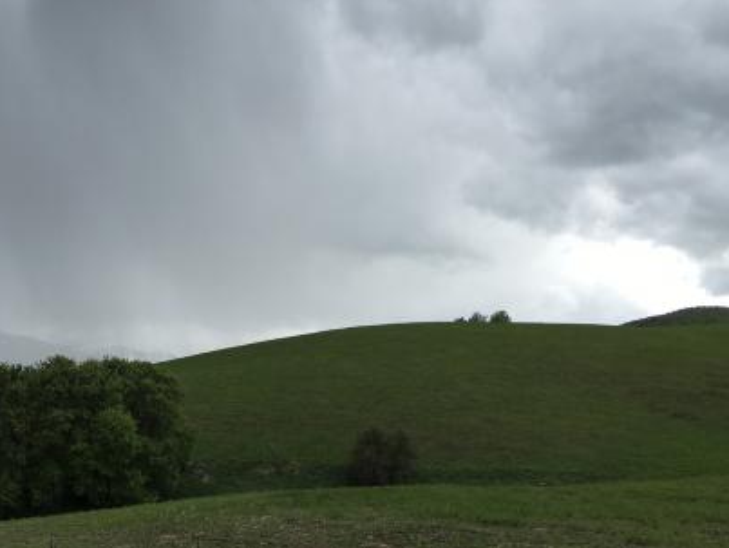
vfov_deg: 31.0
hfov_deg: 41.2
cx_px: 358
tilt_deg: +1.5
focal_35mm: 46
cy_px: 416
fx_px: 970
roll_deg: -3.6
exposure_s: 1/582
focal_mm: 4.15
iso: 25
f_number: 2.2
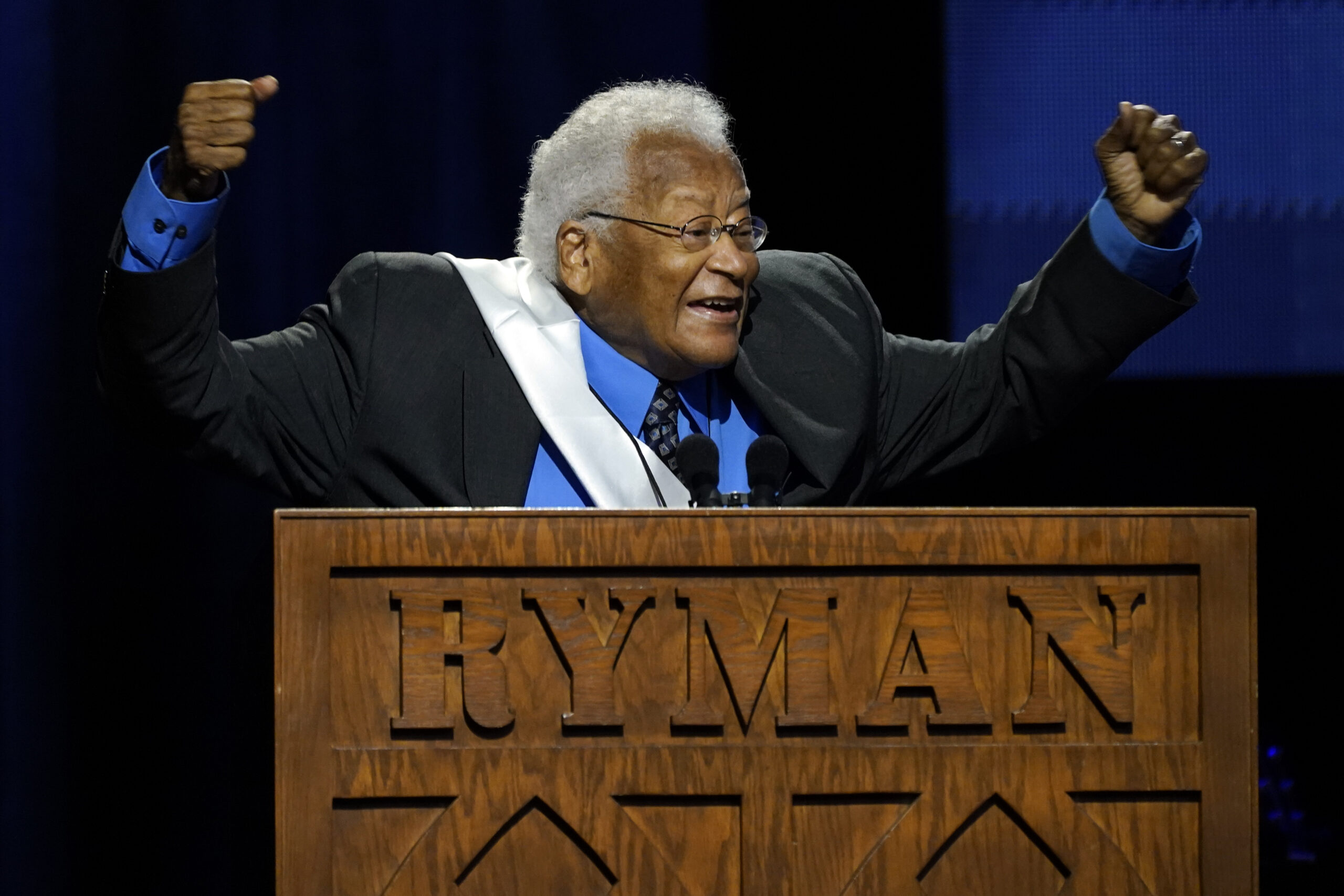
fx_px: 14933
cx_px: 672
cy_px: 448
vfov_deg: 3.4
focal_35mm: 400
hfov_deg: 5.2
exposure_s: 1/160
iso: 4000
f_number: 5.6
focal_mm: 400
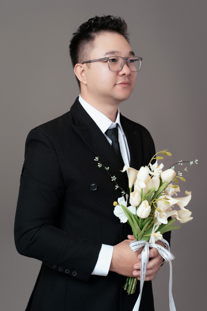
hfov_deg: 16.1
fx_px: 734
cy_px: 156
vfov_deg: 23.9
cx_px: 104
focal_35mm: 85
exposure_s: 1/160
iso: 100
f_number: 6.3
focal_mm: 85
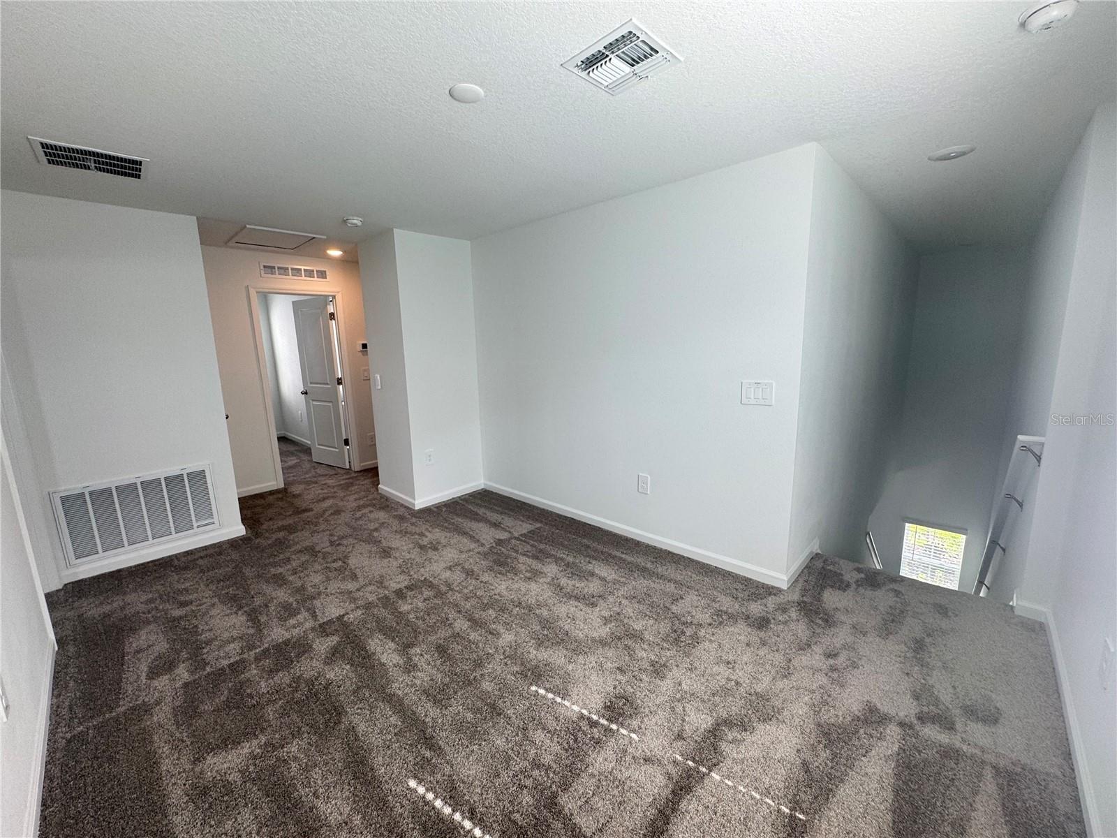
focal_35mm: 14
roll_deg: +0.8
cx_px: 558
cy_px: 419
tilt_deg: -10.9
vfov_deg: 85.7
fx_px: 452
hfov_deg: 102.1
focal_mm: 2.22
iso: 80
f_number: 2.2
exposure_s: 1/99
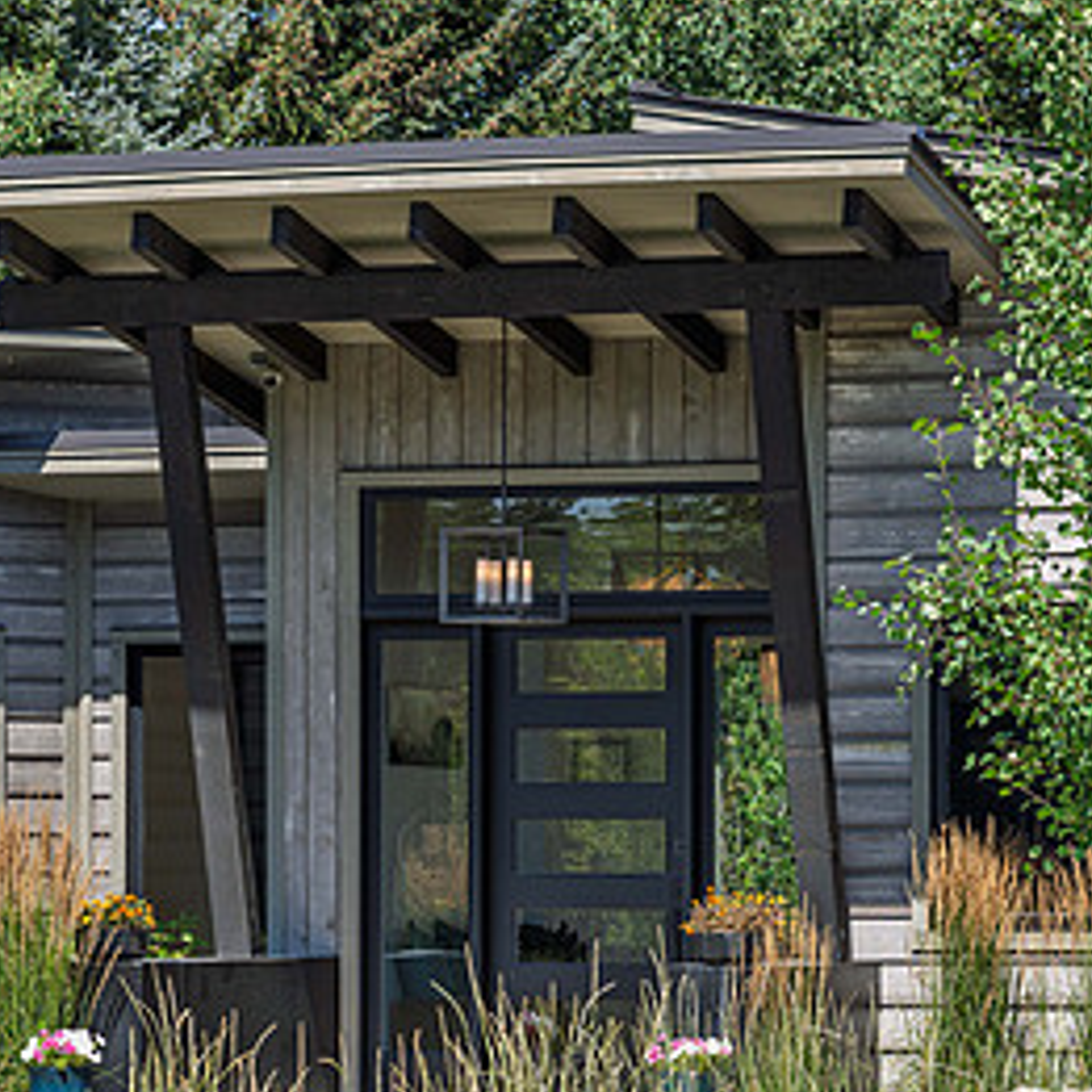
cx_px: 385
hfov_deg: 8.8
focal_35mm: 199
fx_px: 7102
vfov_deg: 8.8
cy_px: 663
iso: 200
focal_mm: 105
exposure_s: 1/320
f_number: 8
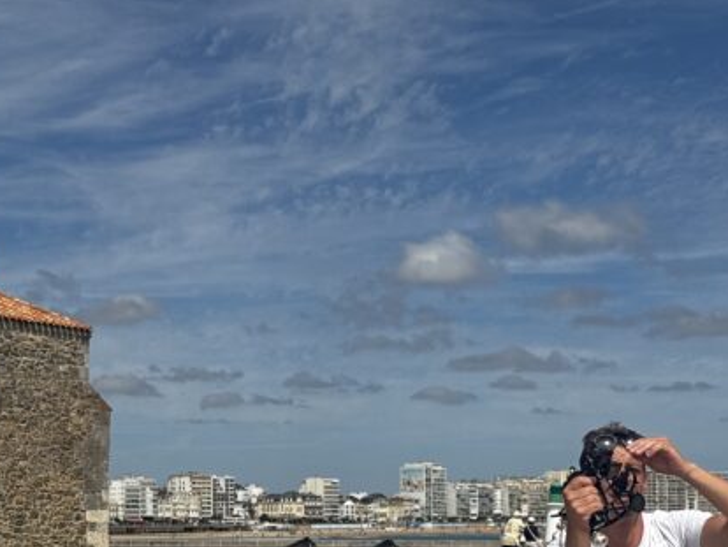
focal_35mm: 89
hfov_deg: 22.0
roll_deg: +0.2
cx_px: 343
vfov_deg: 16.5
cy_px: 438
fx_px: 1873
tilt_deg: +1.5
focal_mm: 6.76
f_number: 1.78
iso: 64
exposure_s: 1/9009
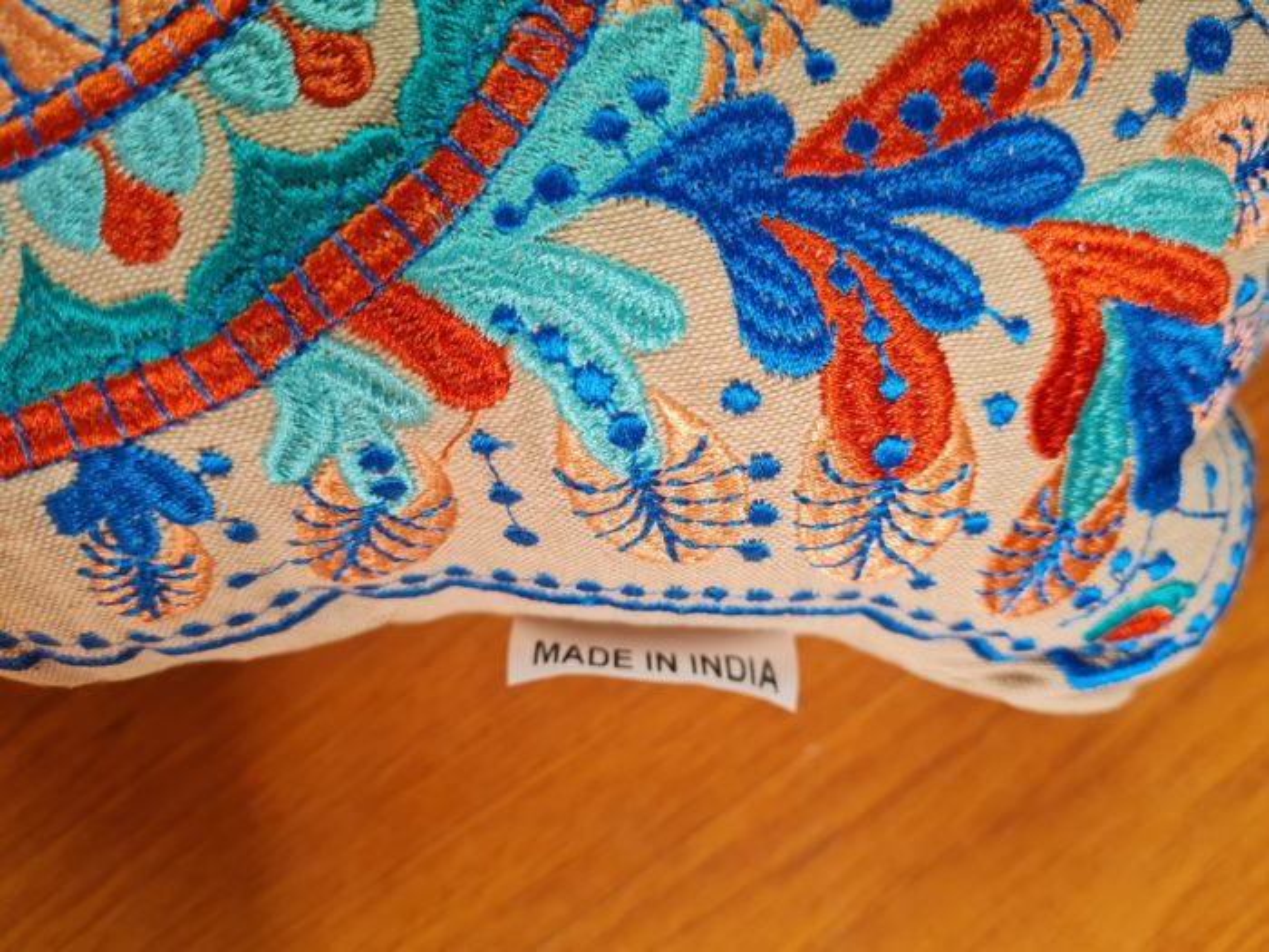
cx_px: 634
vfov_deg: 53.1
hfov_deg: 67.3
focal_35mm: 26
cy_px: 476
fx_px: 953
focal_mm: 5.4
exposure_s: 1/120
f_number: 1.8
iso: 64
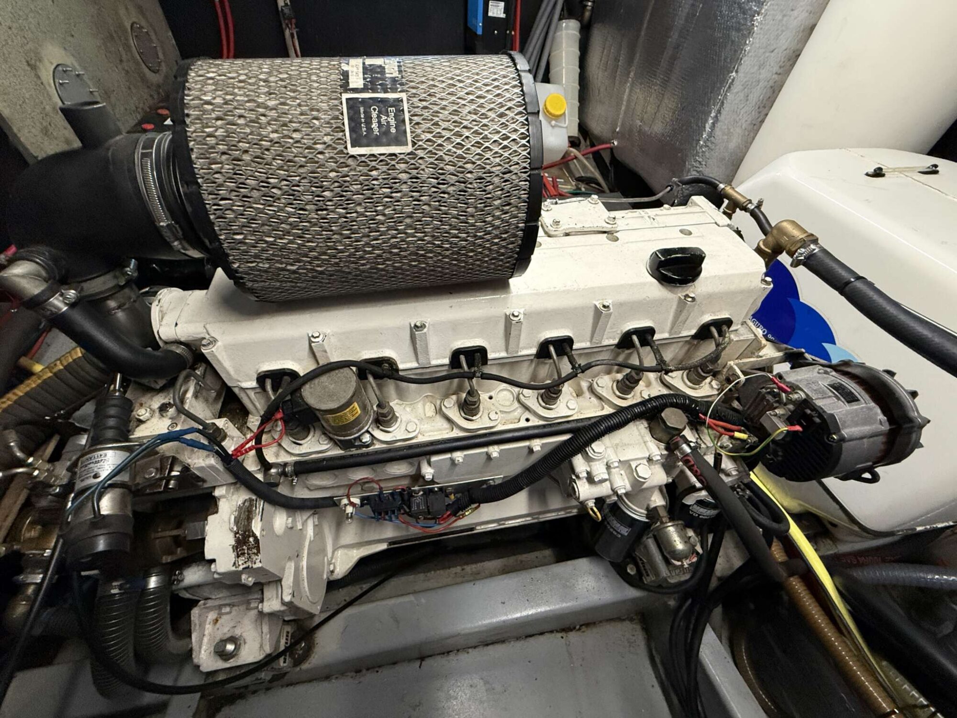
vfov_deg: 85.7
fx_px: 387
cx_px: 478
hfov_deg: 102.1
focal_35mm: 14
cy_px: 359
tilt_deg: -45.8
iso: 500
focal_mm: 2.22
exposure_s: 1/50
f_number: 2.2
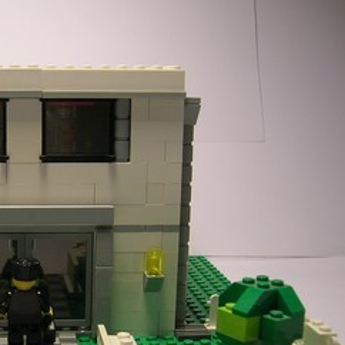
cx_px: 17
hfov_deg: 26.5
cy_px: 238
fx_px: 699
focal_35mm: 62
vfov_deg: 27.5
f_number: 2.9
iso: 50
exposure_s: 1/12.5
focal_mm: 5.7
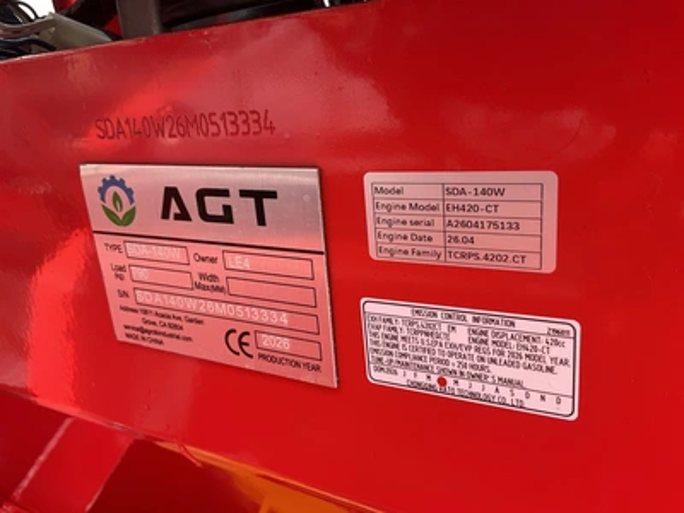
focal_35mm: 29
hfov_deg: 61.7
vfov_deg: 48.2
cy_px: 256
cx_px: 342
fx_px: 573
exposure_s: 1/130
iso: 16
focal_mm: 3
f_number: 1.8
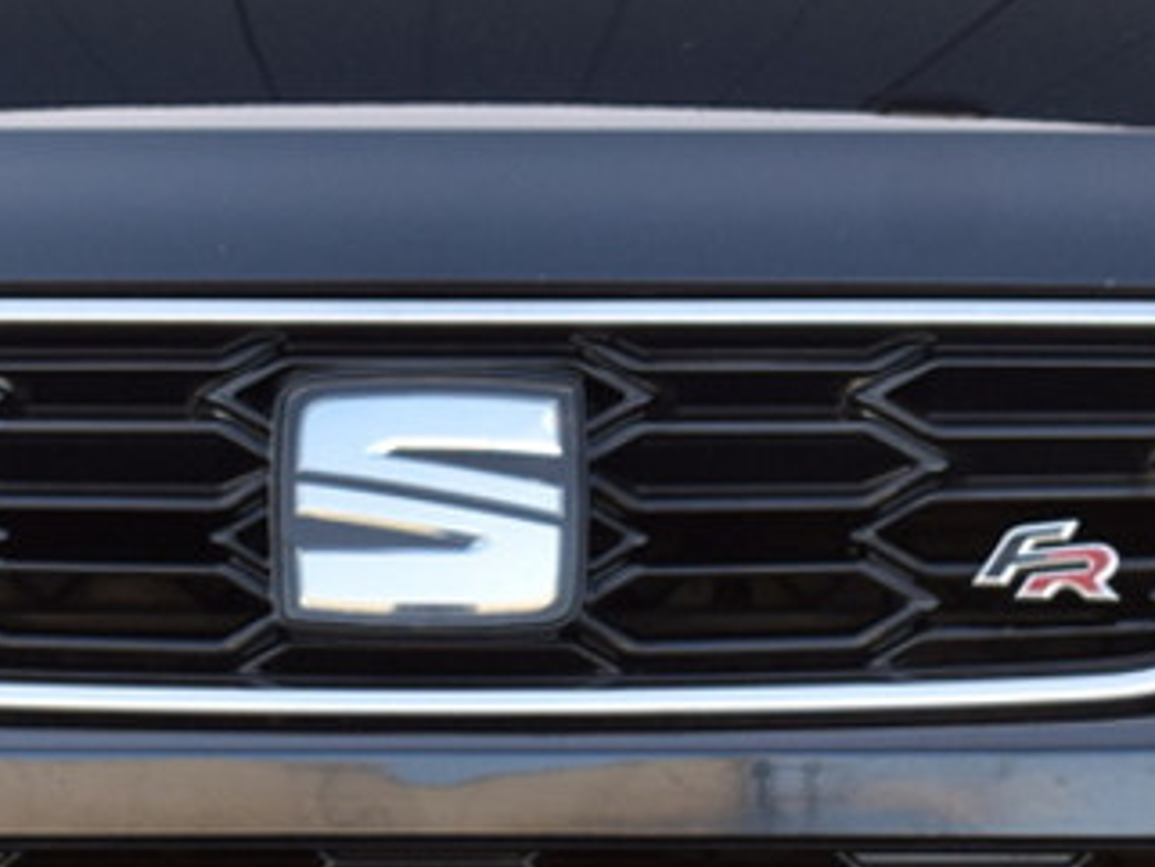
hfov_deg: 9.0
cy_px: 599
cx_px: 324
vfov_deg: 6.8
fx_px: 7346
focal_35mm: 220
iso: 400
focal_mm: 35
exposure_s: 1/200
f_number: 7.1
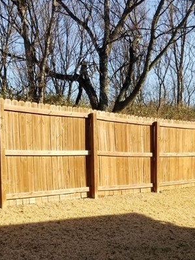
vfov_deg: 36.2
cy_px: 208
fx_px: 383
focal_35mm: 51
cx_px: 147
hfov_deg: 28.1
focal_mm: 4.25
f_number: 1.7
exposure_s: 1/1014
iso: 50
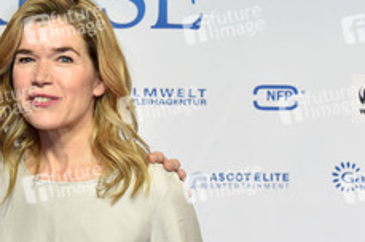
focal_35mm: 122
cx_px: 22
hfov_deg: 16.5
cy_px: 145
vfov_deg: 11.2
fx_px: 1235
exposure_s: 1/125
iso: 1250
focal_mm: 62
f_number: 5
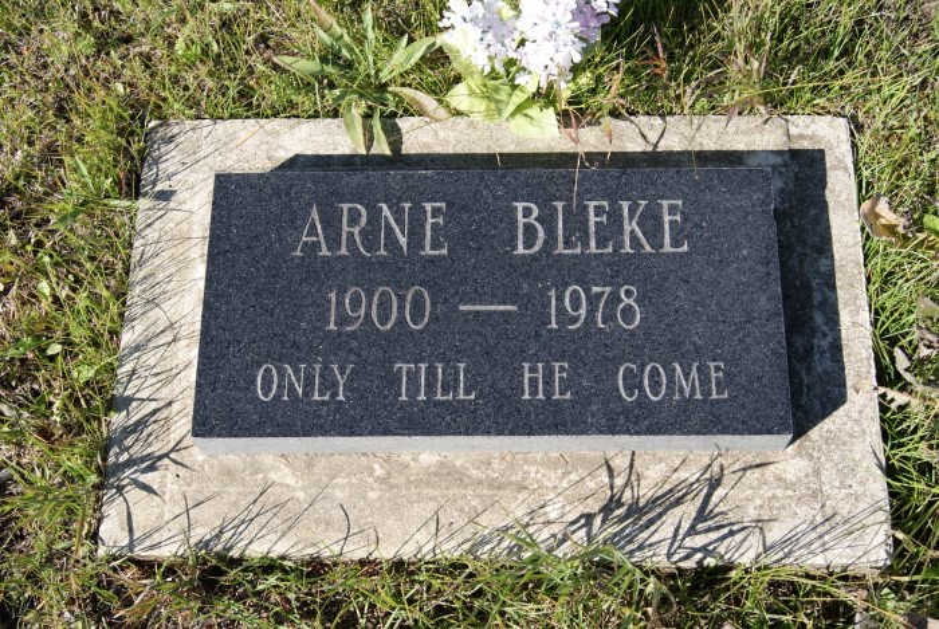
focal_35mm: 52
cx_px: 470
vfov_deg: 25.8
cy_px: 314
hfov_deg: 37.8
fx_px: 1371
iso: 100
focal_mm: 35
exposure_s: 1/160
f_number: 7.1
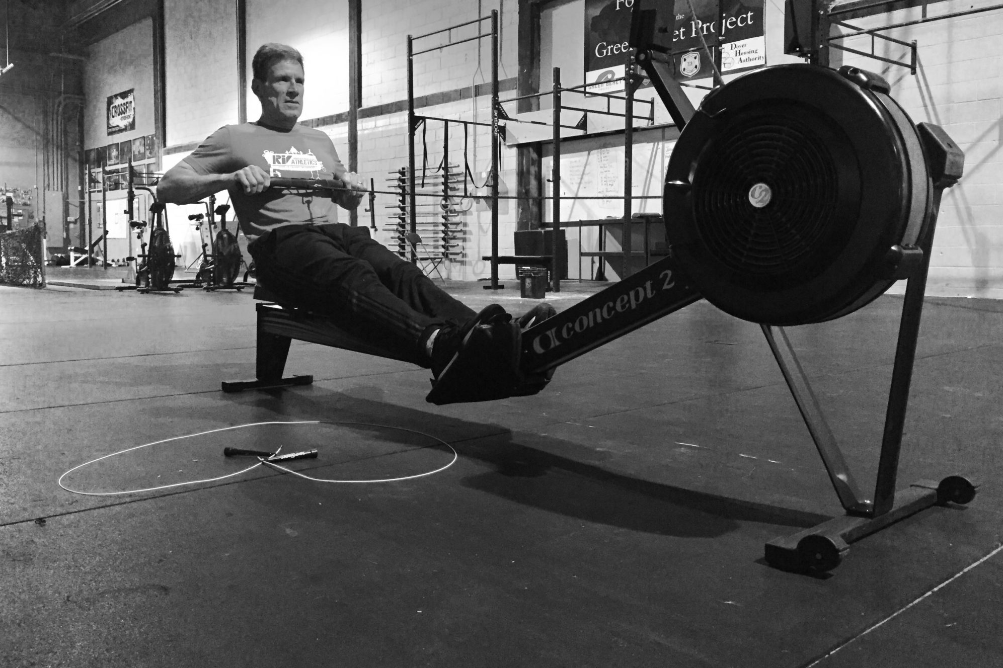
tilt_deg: -1.8
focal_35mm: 31
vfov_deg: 42.2
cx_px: 495
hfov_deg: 60.3
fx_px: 863
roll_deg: -0.4
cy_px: 294
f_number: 2.2
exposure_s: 1/15
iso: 250
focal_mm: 4.15
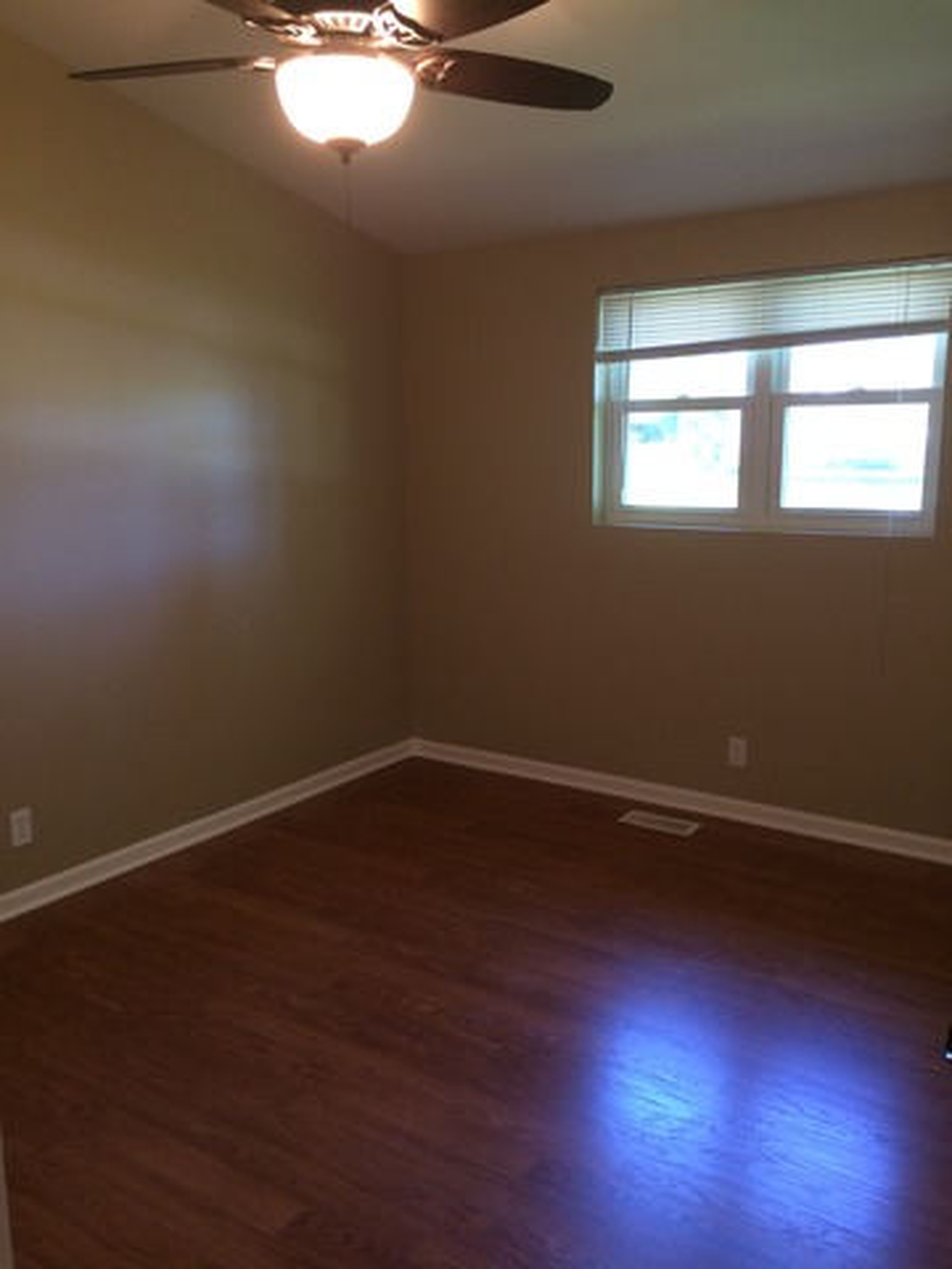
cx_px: 476
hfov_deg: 48.2
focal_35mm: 29
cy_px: 634
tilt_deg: -10.9
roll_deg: +1.9
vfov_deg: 61.7
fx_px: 1063
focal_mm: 4.15
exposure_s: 1/30
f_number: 2.2
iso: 160
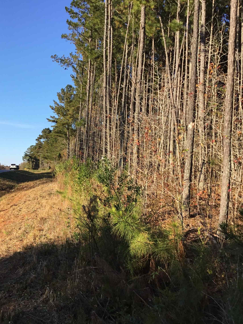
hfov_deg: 34.2
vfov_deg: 44.8
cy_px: 163
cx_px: 93
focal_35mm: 42
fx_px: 393
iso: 25
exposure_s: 1/599
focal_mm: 3.3
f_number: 2.4
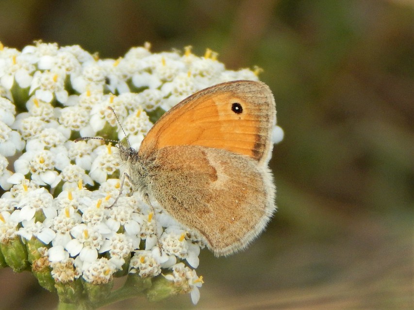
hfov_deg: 9.6
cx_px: 207
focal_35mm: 207
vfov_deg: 7.2
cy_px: 155
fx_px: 2476
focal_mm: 37.1
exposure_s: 1/250
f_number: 5.4
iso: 220
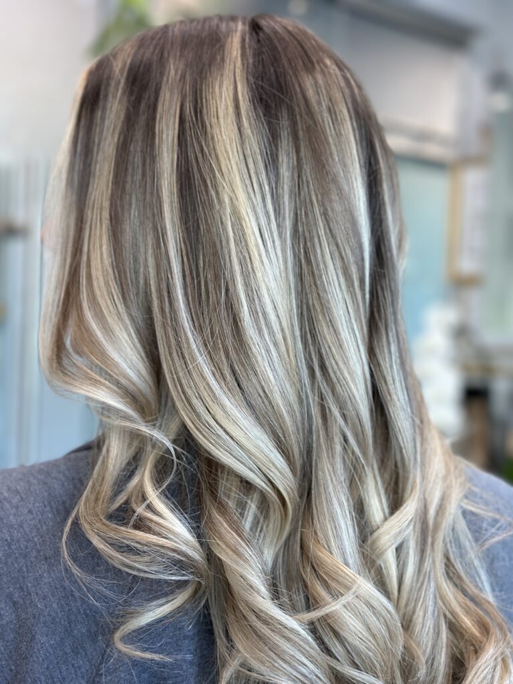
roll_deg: -2.0
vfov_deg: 39.7
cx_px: 256
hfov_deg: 30.3
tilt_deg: +1.2
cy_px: 342
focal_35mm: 48
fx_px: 948
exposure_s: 1/120
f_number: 1.78
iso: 200
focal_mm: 6.86
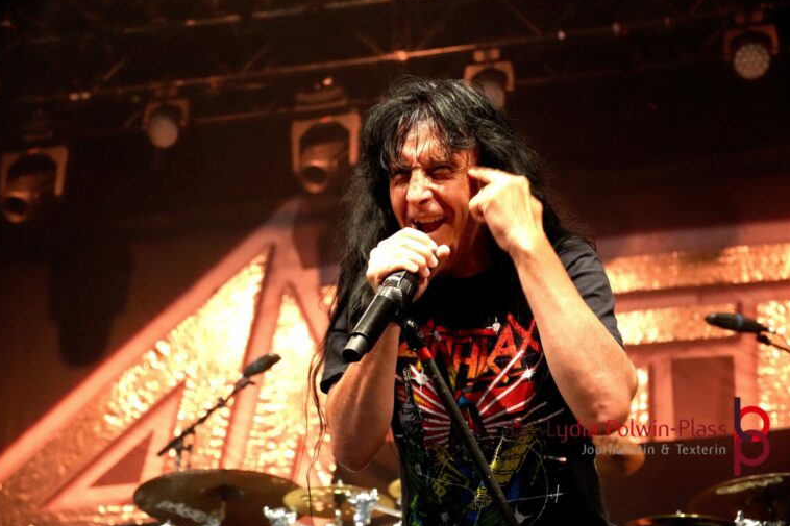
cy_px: 261
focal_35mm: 75
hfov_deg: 27.2
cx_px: 394
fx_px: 1635
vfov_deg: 18.3
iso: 6400
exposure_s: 1/40
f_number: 4.5
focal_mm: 49
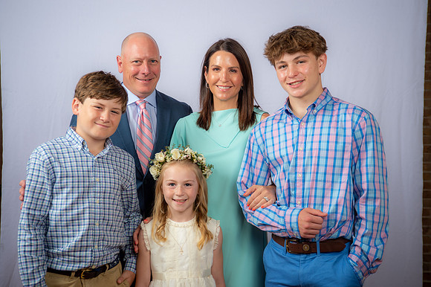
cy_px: 144
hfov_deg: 32.4
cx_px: 216
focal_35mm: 62
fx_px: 742
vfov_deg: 21.9
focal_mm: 62
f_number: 6.3
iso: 250
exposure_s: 1/160
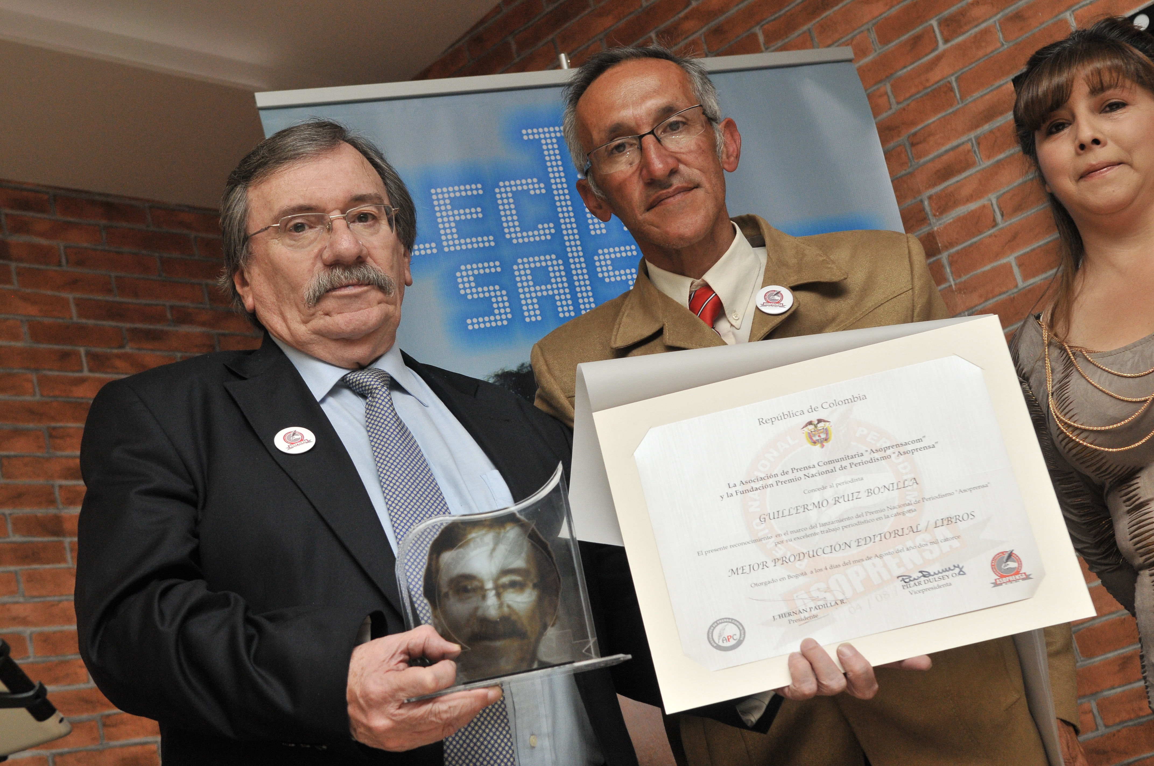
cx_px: 577
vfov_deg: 20.6
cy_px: 383
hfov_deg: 30.5
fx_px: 2113
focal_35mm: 66
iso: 800
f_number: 3.5
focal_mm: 44
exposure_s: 1/160
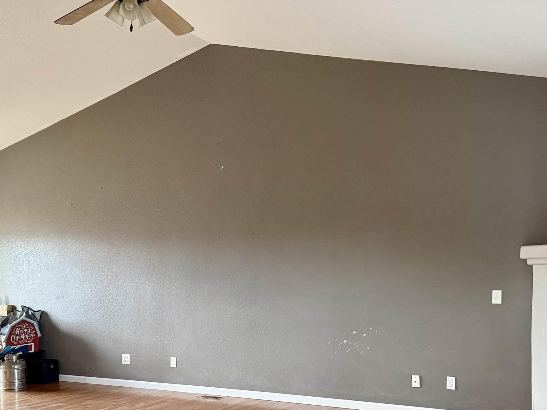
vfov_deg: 33.7
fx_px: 664
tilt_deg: -2.4
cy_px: 301
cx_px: 269
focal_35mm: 42
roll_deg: +0.8
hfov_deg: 44.8
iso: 400
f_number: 1.78
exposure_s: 1/120
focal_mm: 6.76
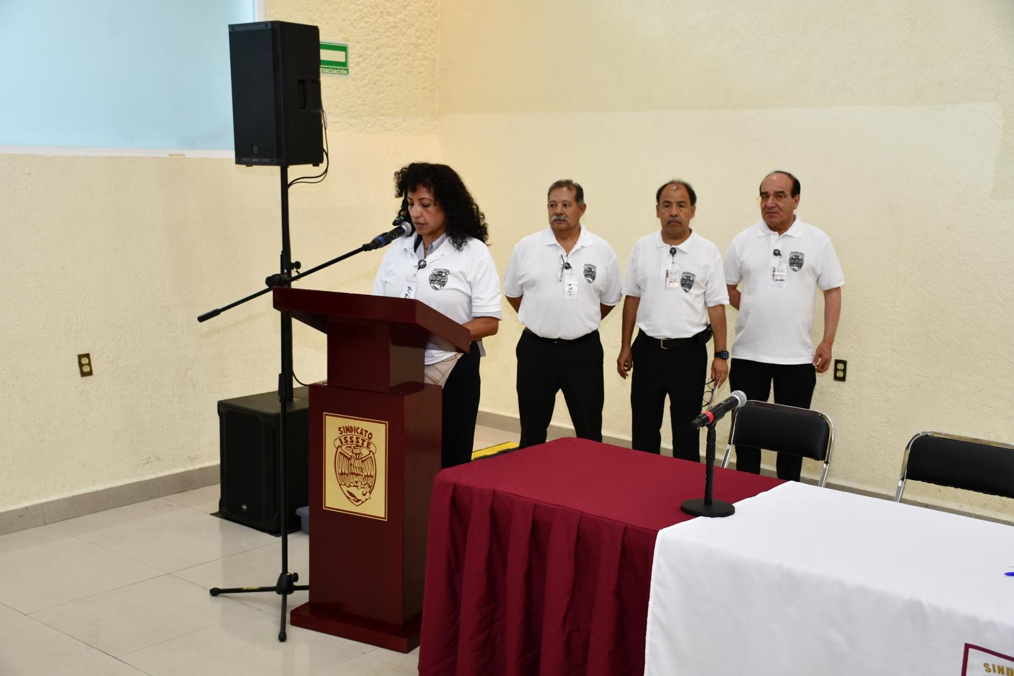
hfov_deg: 48.5
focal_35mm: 40
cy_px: 338
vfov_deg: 33.4
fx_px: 1127
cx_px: 507
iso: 720
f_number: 4
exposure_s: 1/60
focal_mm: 27
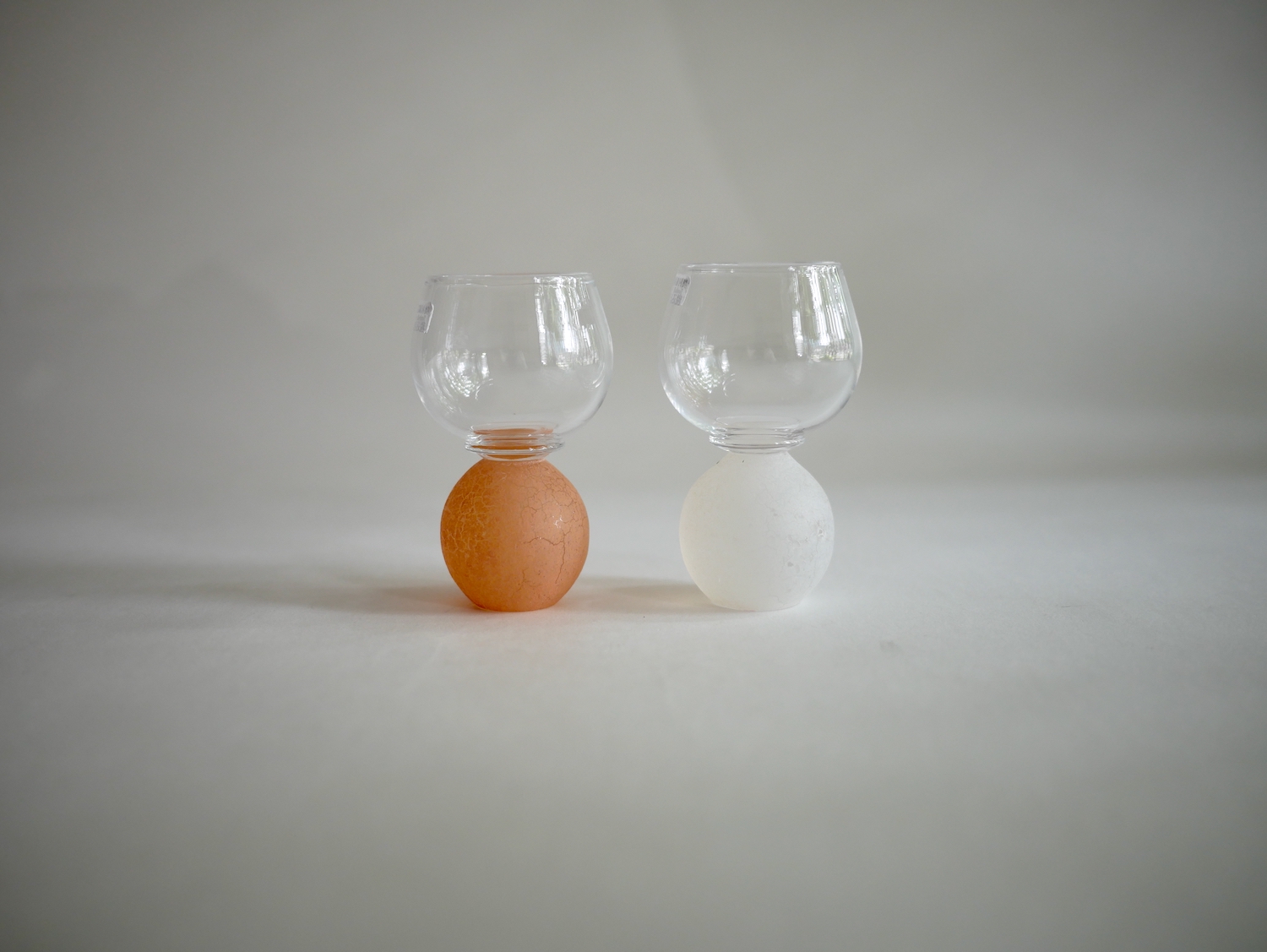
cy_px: 476
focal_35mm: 40
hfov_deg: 46.8
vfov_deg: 36.0
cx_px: 634
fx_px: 1465
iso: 200
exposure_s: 1/400
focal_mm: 20
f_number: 1.7
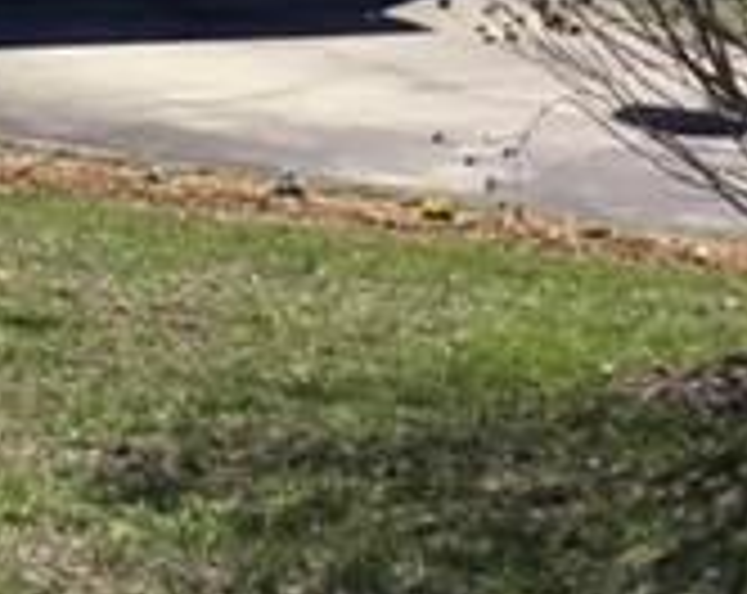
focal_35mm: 117
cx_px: -684
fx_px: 2581
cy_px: -158
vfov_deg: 12.7
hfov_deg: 14.2
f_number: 2.4
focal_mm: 3.3
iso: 25
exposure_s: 1/1217
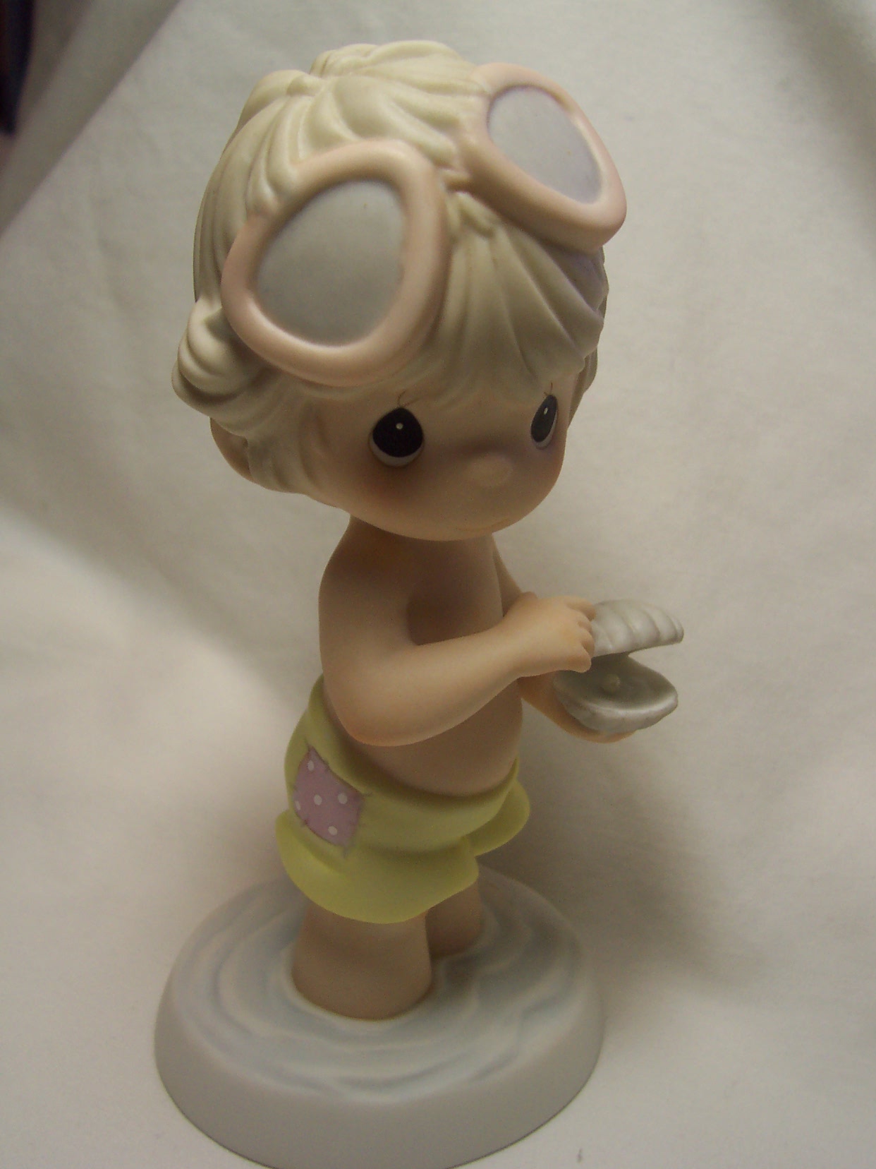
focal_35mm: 37
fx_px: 1248
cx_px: 438
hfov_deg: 38.7
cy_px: 584
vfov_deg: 50.1
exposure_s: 1/90
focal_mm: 5.6
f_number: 2.8
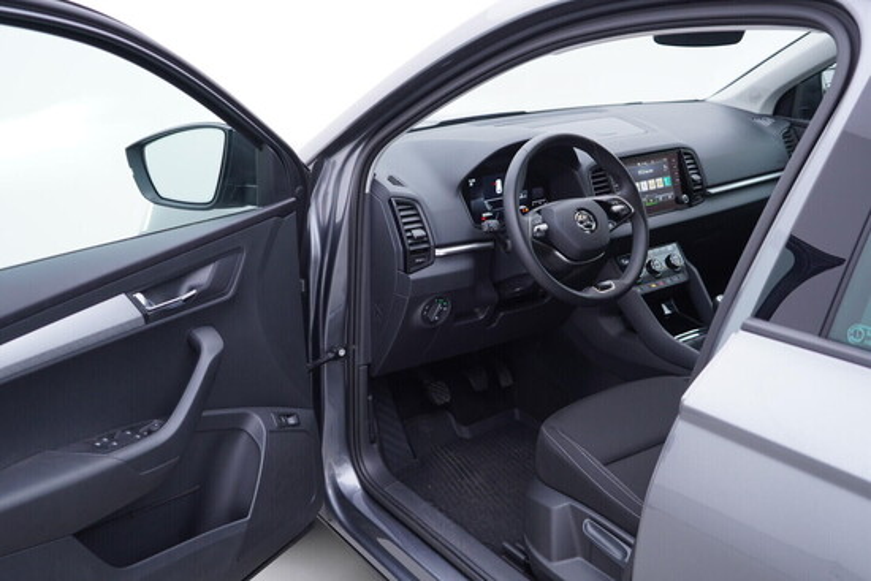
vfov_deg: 36.9
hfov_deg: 53.1
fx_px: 871
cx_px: 436
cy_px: 290
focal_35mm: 36
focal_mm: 24
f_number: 2.8
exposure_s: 1/40
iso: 125
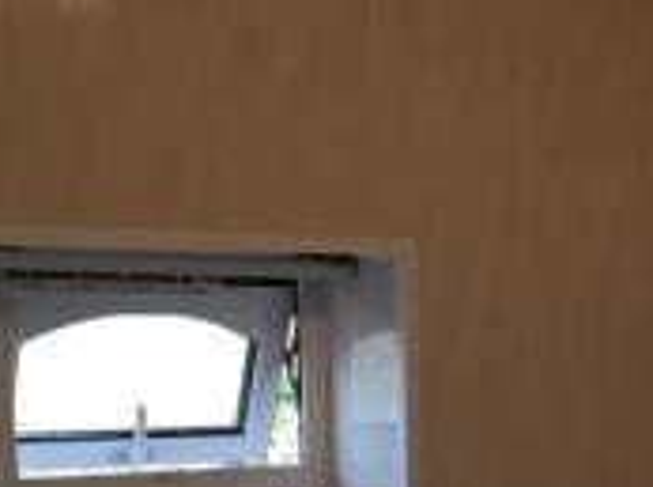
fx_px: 1845
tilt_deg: -10.8
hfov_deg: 19.2
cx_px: 734
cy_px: 700
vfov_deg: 14.2
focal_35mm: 98
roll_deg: -1.5
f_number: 2.2
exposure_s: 1/100
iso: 40
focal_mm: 4.15
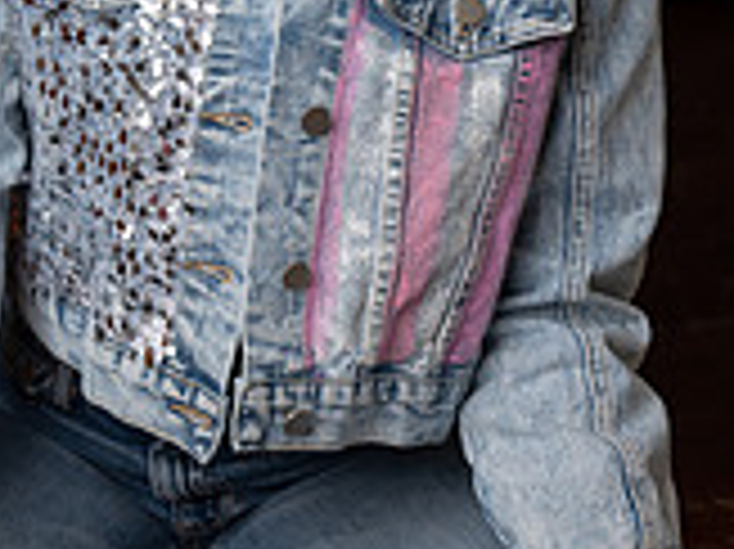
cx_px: 203
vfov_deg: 12.6
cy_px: 130
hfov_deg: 16.8
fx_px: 2479
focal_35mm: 117
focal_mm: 44
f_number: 5
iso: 100
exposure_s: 1/80
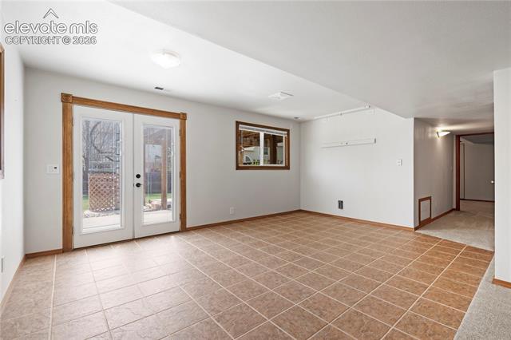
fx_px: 227
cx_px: 256
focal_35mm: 16
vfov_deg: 73.7
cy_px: 170
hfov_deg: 96.8
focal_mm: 16
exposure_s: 1/3
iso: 100
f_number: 8
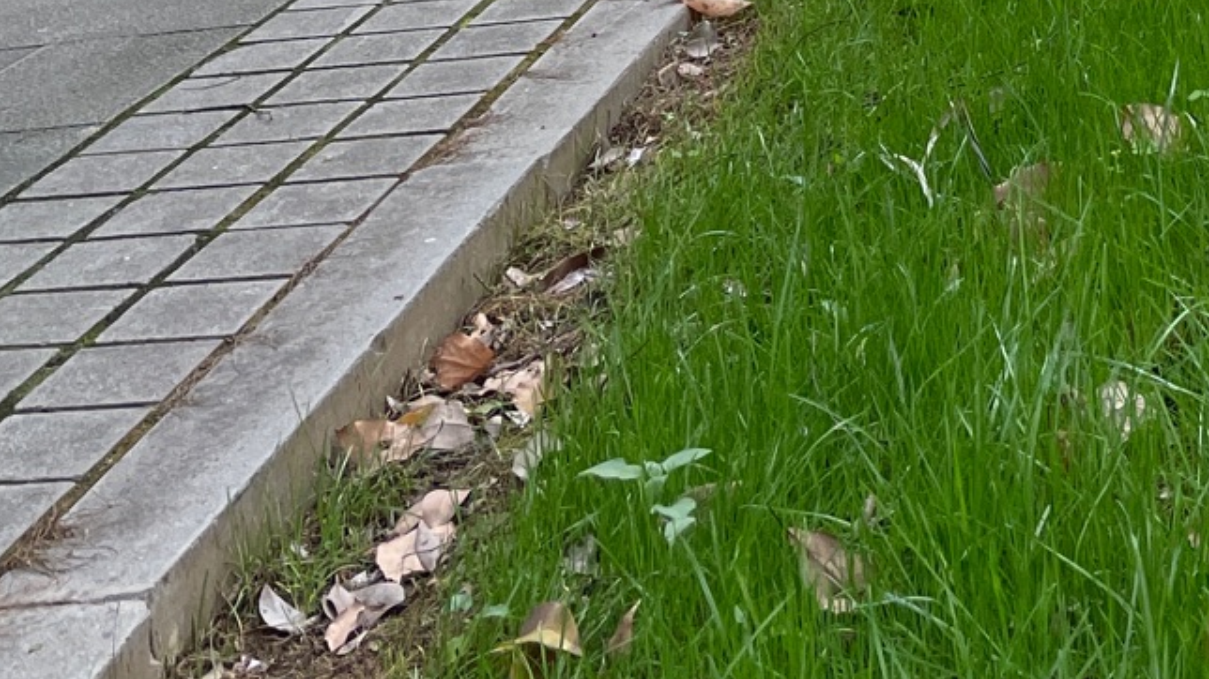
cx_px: 1220
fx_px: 2821
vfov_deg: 11.5
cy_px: -908
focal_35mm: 88
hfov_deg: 23.2
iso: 50
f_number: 1.6
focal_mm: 4.2
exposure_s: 1/424
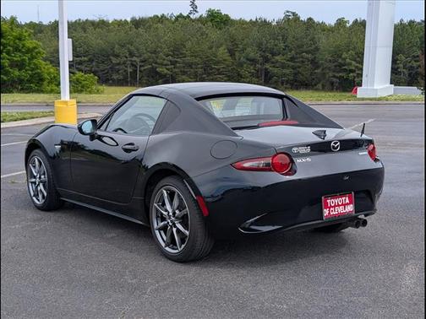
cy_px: 160
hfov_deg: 38.9
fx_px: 603
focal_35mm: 49
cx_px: 213
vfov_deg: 29.7
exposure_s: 1/833
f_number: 1.68
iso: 22
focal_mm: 6.9
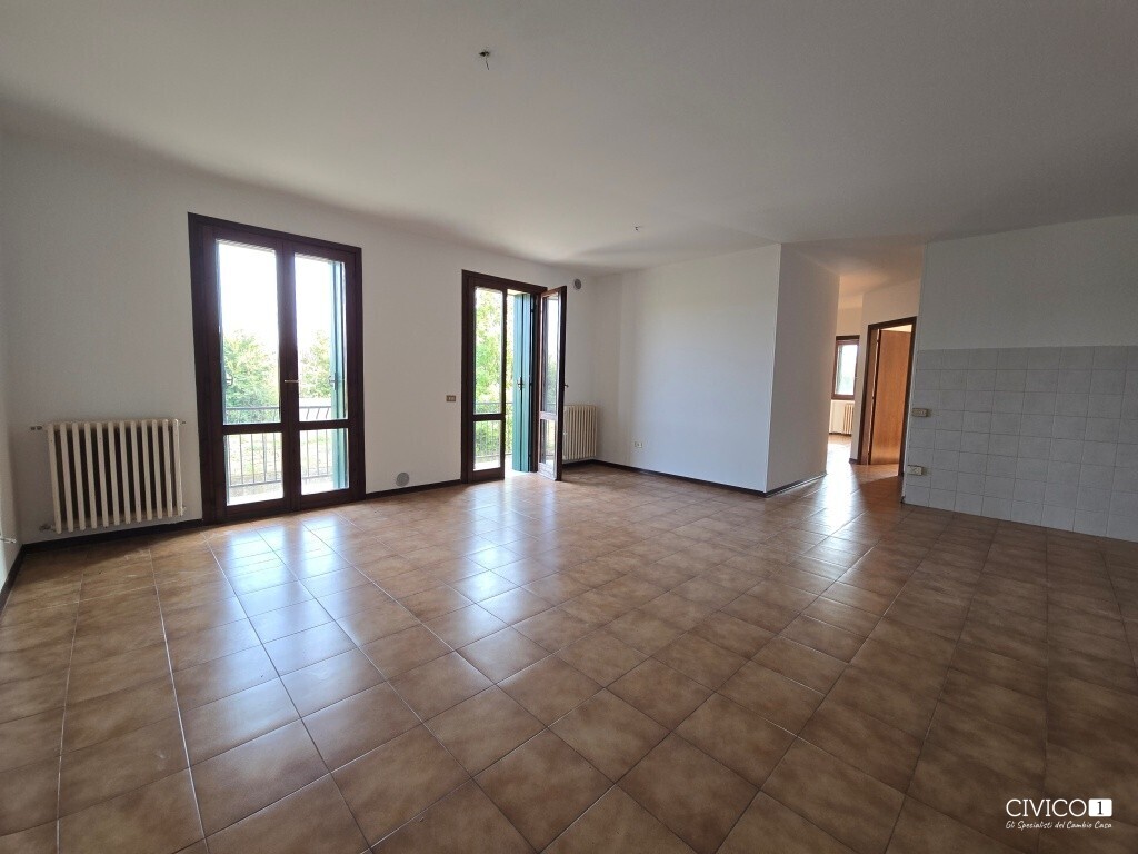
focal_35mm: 13
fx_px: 427
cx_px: 569
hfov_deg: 106.2
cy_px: 427
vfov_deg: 89.9
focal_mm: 2.2
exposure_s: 1/50
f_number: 2.2
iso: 64
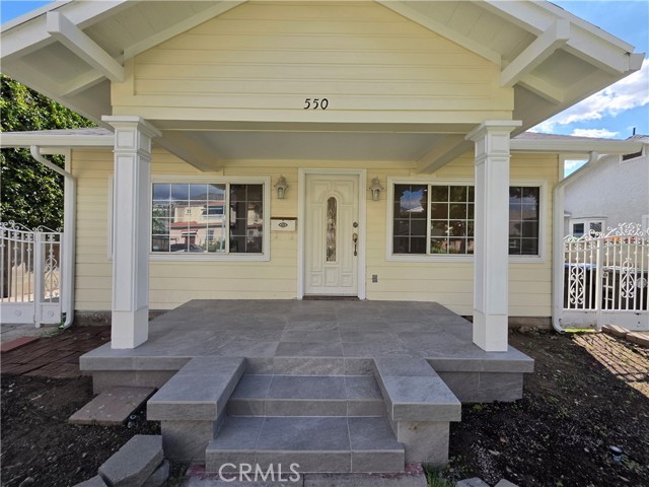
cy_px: 244
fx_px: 244
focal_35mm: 13
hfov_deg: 106.2
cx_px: 324
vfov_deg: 89.9
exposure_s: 1/1041
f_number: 1.9
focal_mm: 2.2
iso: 40
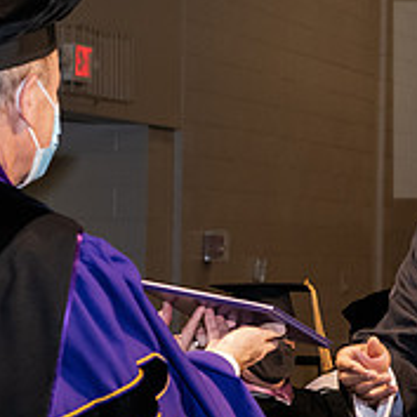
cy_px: 286
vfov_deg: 10.1
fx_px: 2358
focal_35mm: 173
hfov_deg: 10.1
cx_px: 323
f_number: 6.3
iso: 1600
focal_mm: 62
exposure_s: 1/200
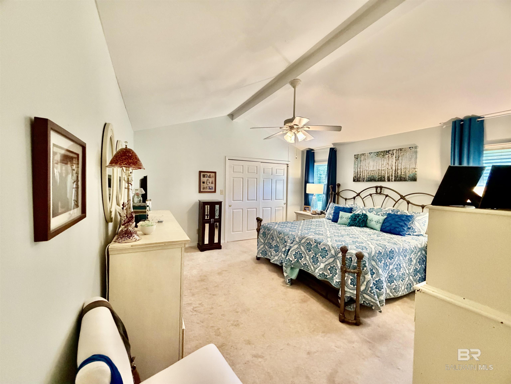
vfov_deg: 85.7
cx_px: 256
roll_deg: -0.9
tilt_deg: -2.6
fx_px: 207
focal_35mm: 14
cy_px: 192
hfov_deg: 102.1
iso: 500
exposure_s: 1/60
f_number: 2.2
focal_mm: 2.22
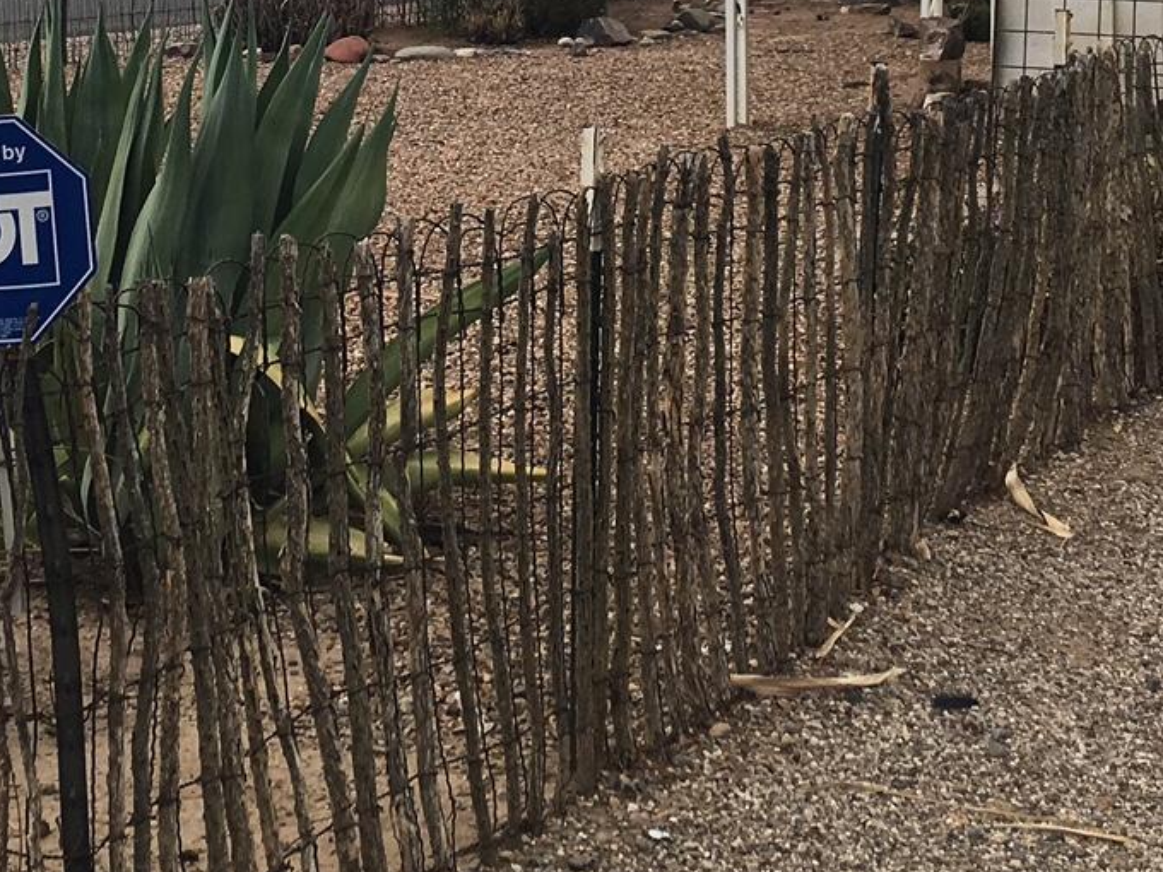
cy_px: -87
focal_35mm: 86
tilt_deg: +0.1
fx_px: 2889
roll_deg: -0.9
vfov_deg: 16.6
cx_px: 455
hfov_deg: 22.7
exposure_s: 1/1131
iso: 25
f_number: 2.2
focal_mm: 4.15
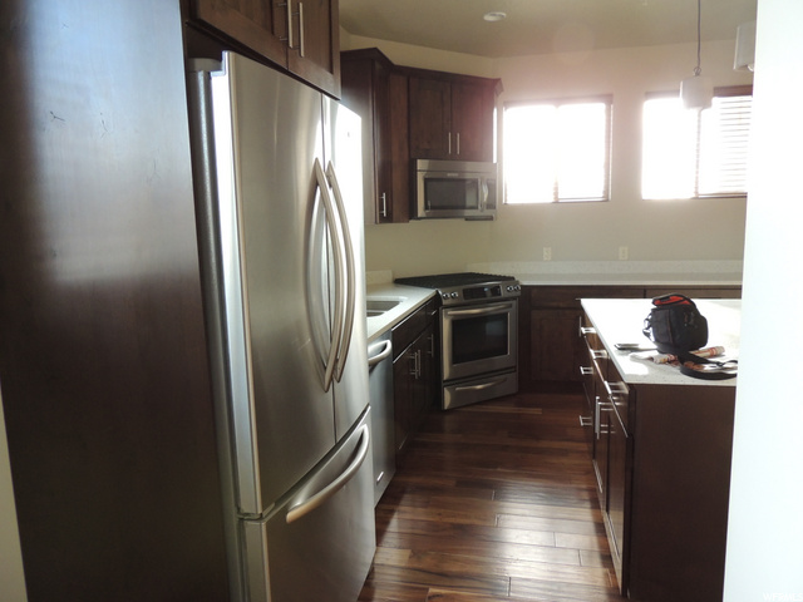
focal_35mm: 24
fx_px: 557
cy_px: 301
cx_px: 402
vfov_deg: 56.8
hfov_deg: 71.6
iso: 400
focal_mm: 4.3
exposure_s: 1/30
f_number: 3
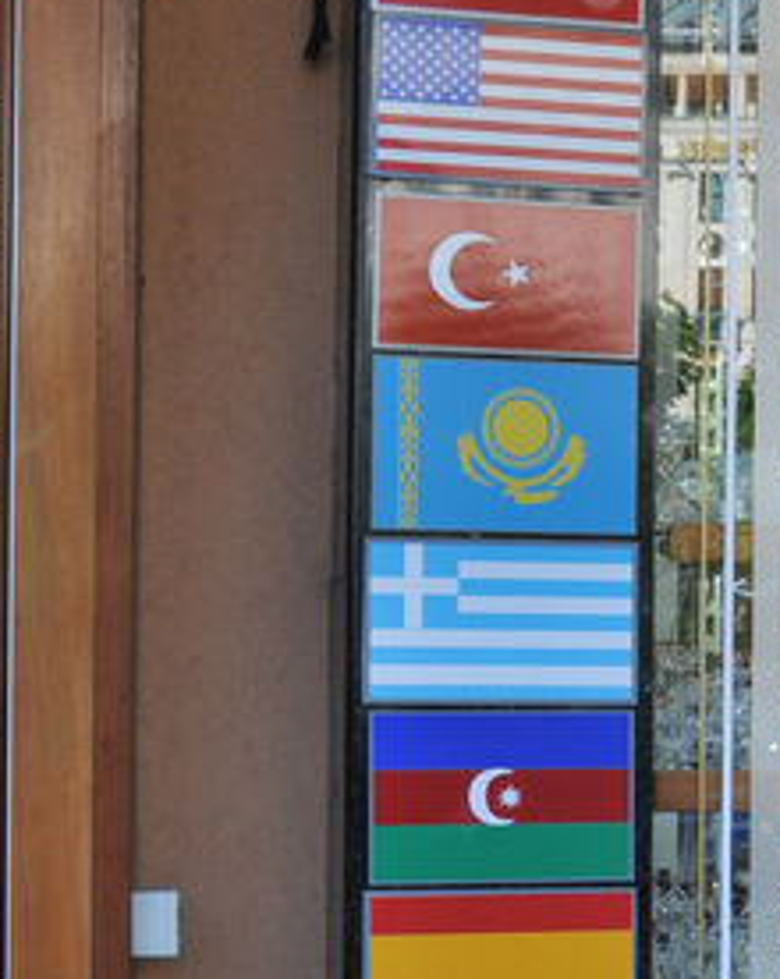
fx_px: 2921
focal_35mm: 101
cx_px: 1287
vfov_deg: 19.0
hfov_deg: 13.9
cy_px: 637
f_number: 7.1
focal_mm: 22
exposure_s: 1/125
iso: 200
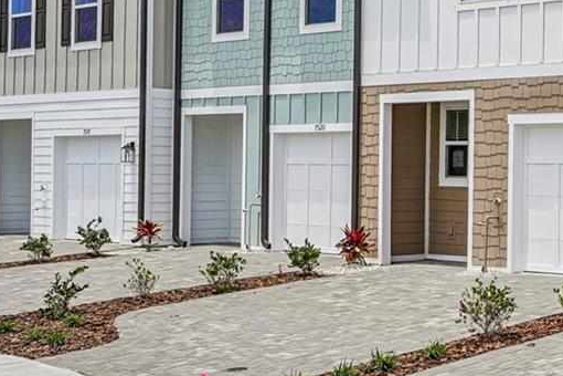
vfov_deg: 19.3
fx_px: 1104
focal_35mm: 71
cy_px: 179
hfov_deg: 25.9
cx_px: 658
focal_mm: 15
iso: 100
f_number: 8
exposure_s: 1/350
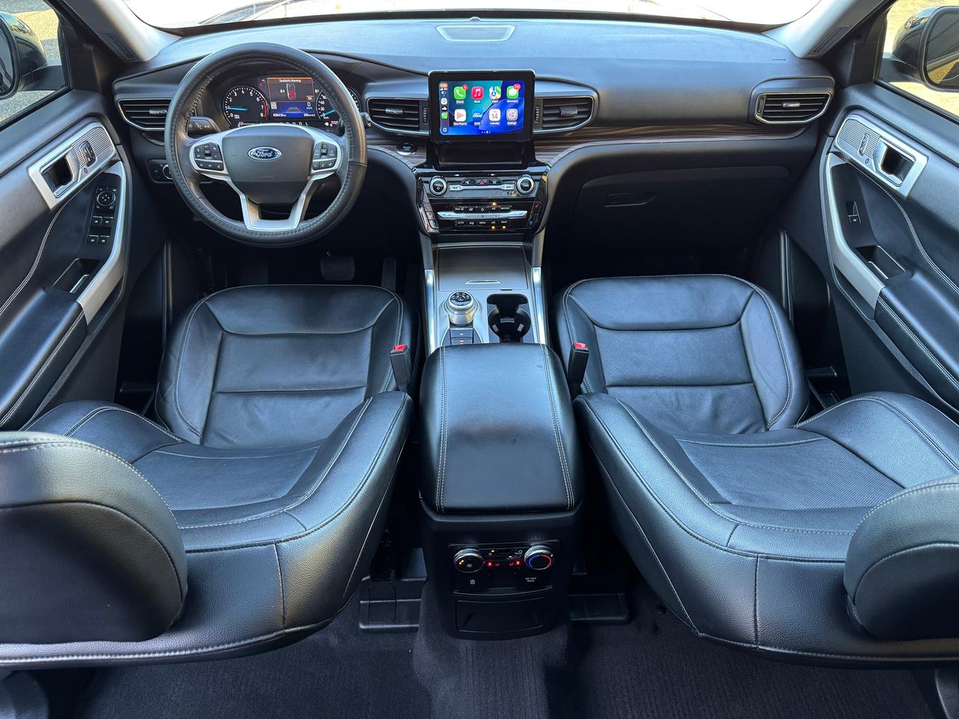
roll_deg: -0.7
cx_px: 480
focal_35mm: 24
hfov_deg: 71.6
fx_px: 665
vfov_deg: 56.8
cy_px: 360
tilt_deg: -39.0
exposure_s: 1/60
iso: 250
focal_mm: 6.76
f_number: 1.78
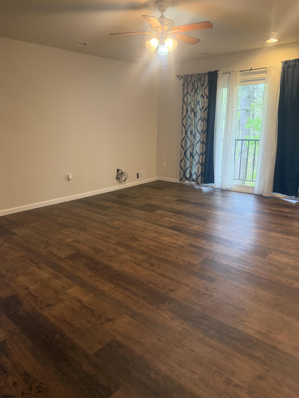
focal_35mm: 24
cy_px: 199
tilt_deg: -14.6
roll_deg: +1.7
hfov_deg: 56.8
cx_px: 150
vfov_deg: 71.6
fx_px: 276
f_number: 1.78
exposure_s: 1/60
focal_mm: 6.76
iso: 250
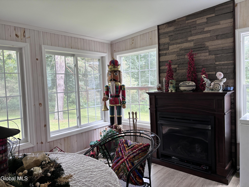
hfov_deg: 67.3
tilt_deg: -3.2
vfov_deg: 53.1
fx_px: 187
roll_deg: +2.0
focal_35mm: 26
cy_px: 94
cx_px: 124
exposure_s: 1/91
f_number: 1.6
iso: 125
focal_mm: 5.96
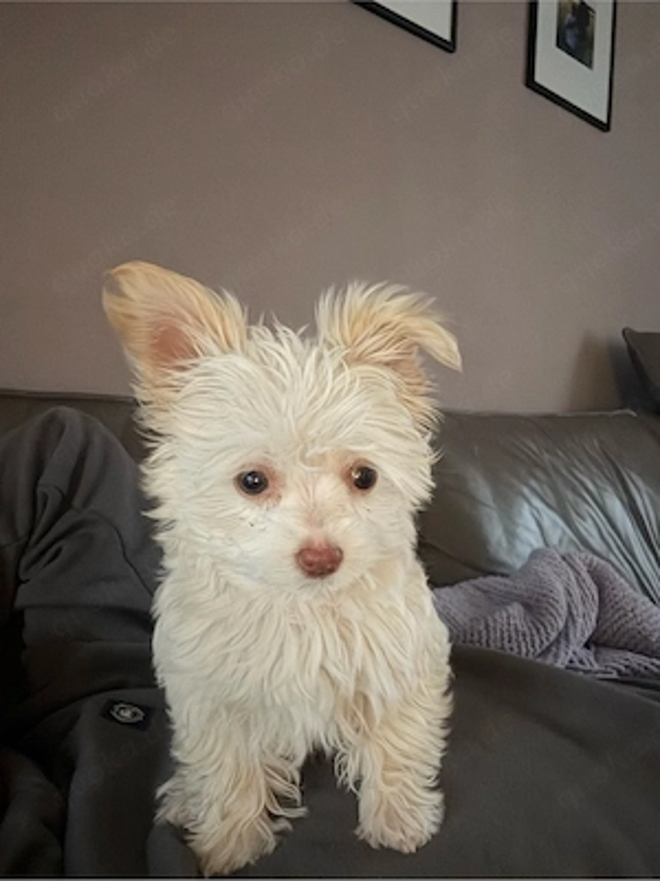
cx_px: 330
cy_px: 440
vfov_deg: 60.0
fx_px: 763
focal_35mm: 30
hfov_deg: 46.8
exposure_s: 1/8
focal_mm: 2.69
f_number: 1.9
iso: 640
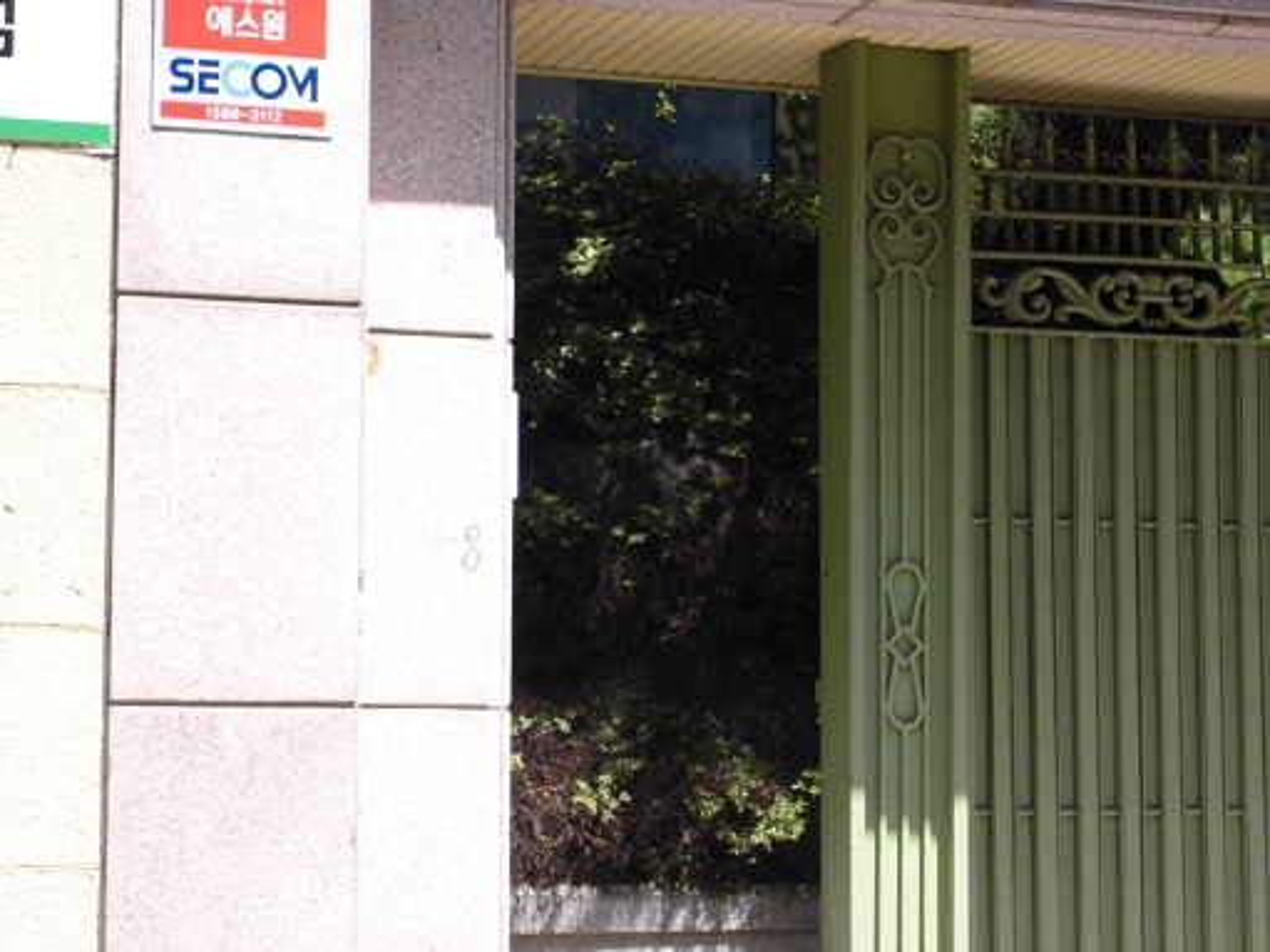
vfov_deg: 17.2
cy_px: 476
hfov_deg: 22.8
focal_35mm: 86
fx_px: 3154
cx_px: 635
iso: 64
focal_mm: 15.4
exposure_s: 1/160
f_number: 6.3
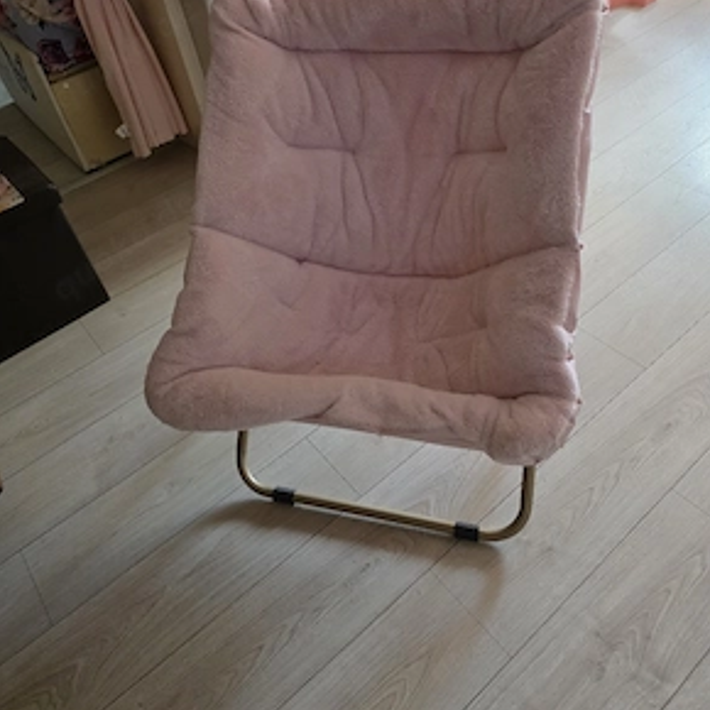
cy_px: 272
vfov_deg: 56.7
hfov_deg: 57.3
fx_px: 650
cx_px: 365
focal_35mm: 28
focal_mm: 6.3
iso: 400
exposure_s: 1/101
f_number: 1.7
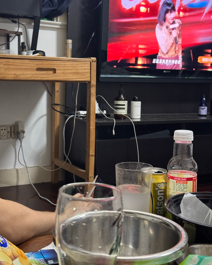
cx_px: 105
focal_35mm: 51
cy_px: 124
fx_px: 400
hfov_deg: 29.7
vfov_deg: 36.6
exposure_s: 1/40
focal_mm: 6.76
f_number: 1.78
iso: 500
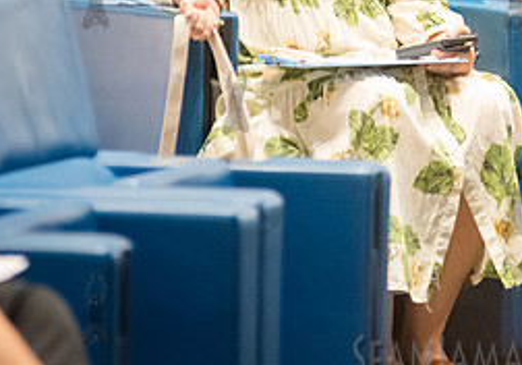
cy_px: -55
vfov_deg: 2.7
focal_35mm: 531
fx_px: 7814
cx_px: 458
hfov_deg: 3.8
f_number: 4
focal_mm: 200
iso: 5000
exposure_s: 1/200
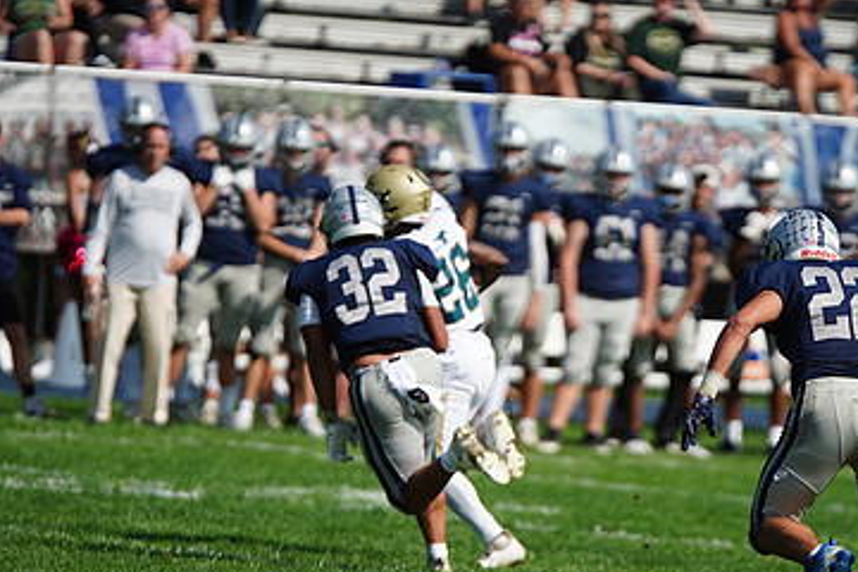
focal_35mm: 442
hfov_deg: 4.7
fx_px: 10534
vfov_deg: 3.1
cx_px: 536
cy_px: 306
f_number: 2.8
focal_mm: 274
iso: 400
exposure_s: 1/6400
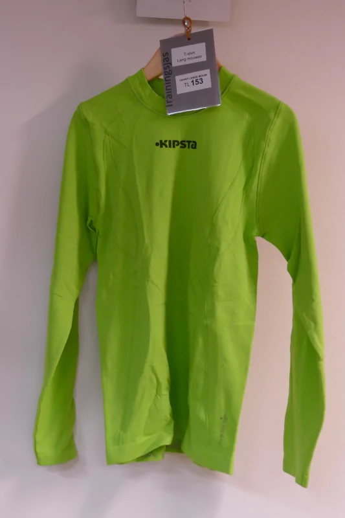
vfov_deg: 36.3
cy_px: 259
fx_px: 791
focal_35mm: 55
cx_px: 172
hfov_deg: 24.6
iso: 1600
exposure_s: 1/80
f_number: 3.4
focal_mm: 20.23
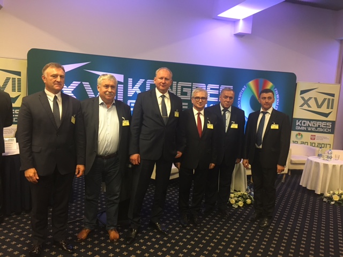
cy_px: 128
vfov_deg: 48.2
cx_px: 172
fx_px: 287
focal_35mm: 29
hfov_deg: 61.7
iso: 200
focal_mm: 4.15
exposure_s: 1/20
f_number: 2.2
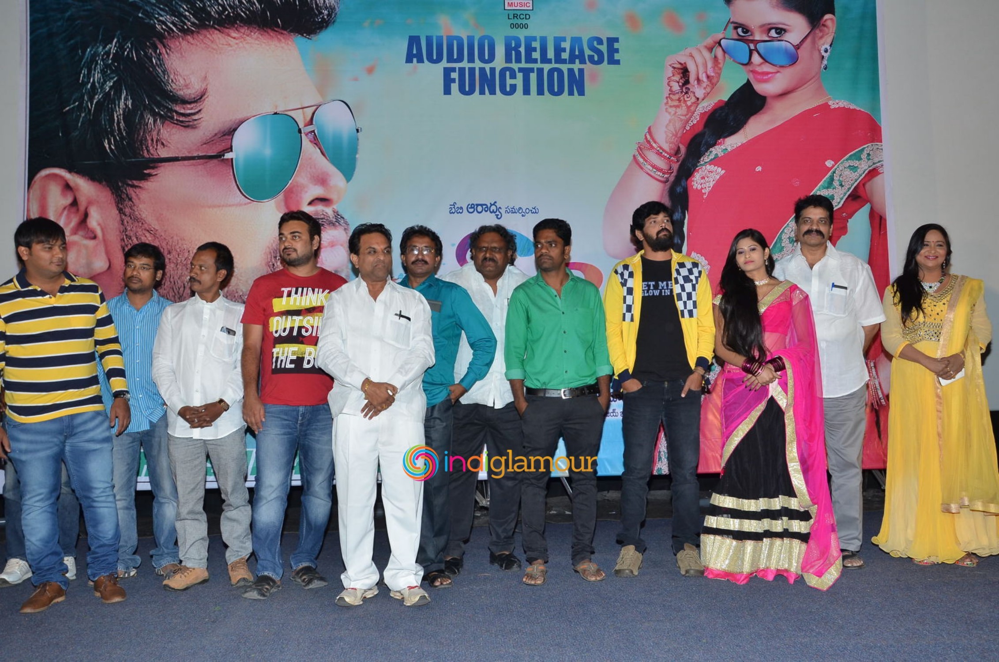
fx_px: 914
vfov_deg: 39.8
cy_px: 331
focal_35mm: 33
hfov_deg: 57.3
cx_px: 500
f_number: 5.6
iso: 640
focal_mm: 22
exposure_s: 1/125
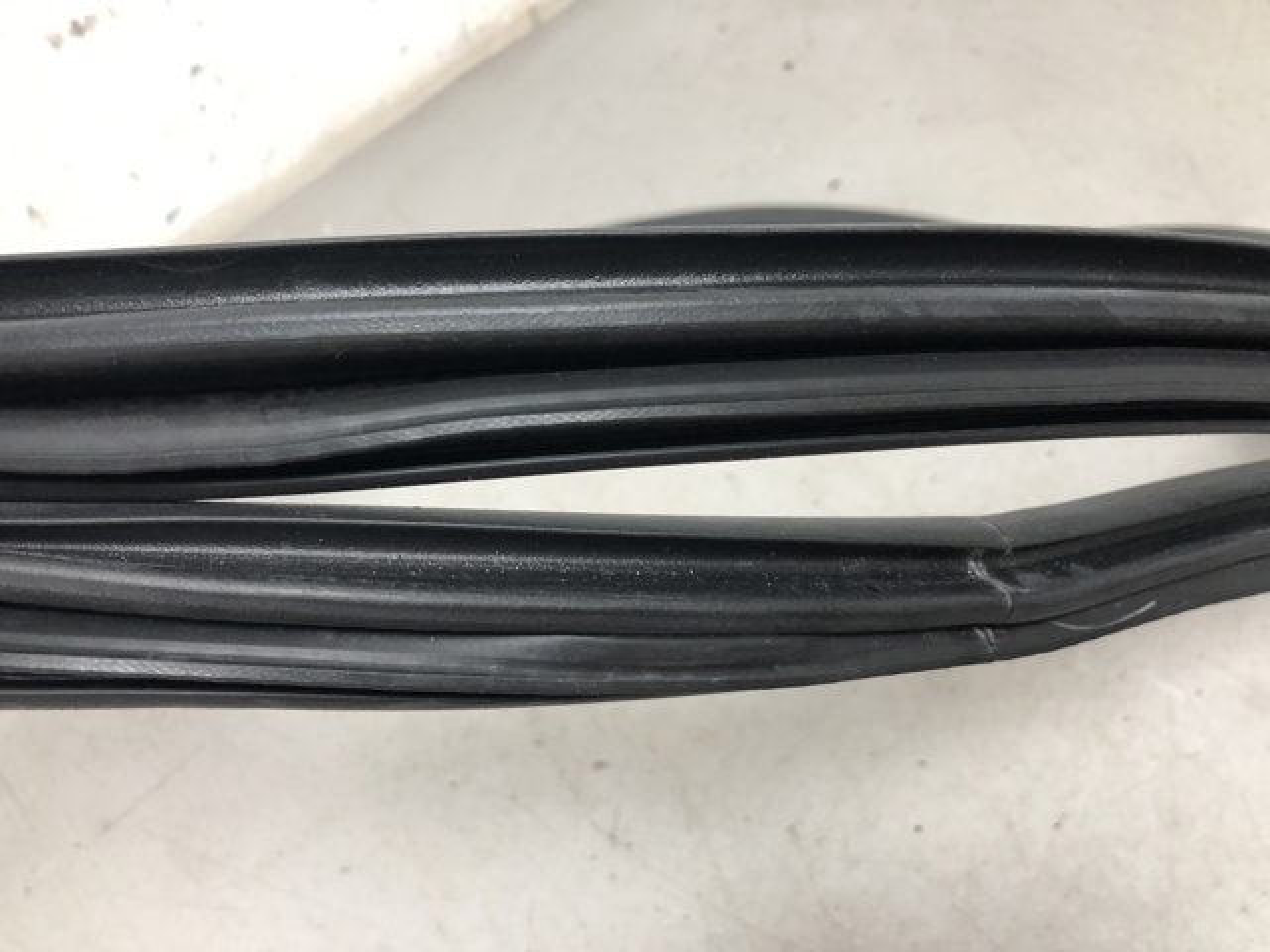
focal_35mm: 28
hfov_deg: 63.4
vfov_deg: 49.7
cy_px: 476
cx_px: 635
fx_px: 1027
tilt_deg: -55.3
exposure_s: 1/17
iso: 40
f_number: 1.8
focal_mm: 4
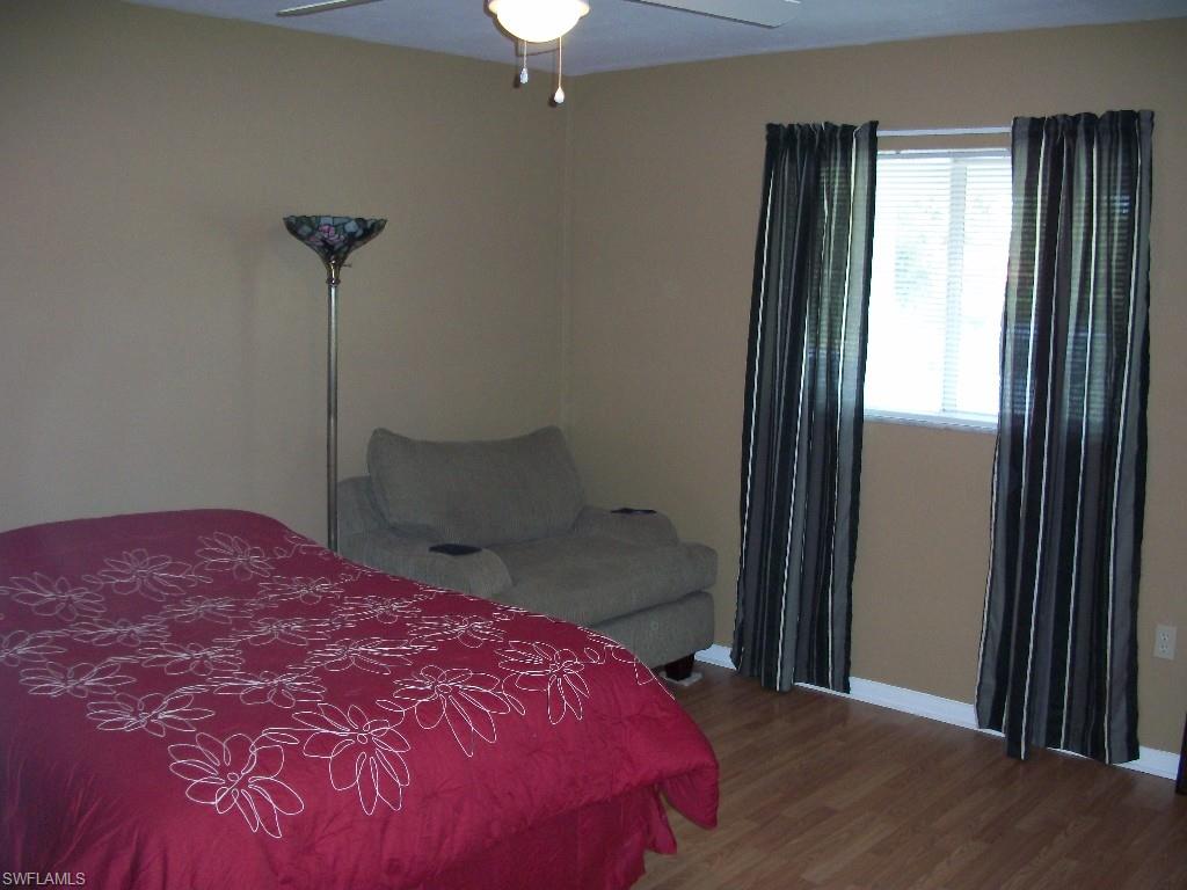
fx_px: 1200
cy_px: 445
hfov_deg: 52.6
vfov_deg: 40.7
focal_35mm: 35
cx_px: 594
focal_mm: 6.3
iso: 250
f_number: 3.1
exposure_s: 1/60
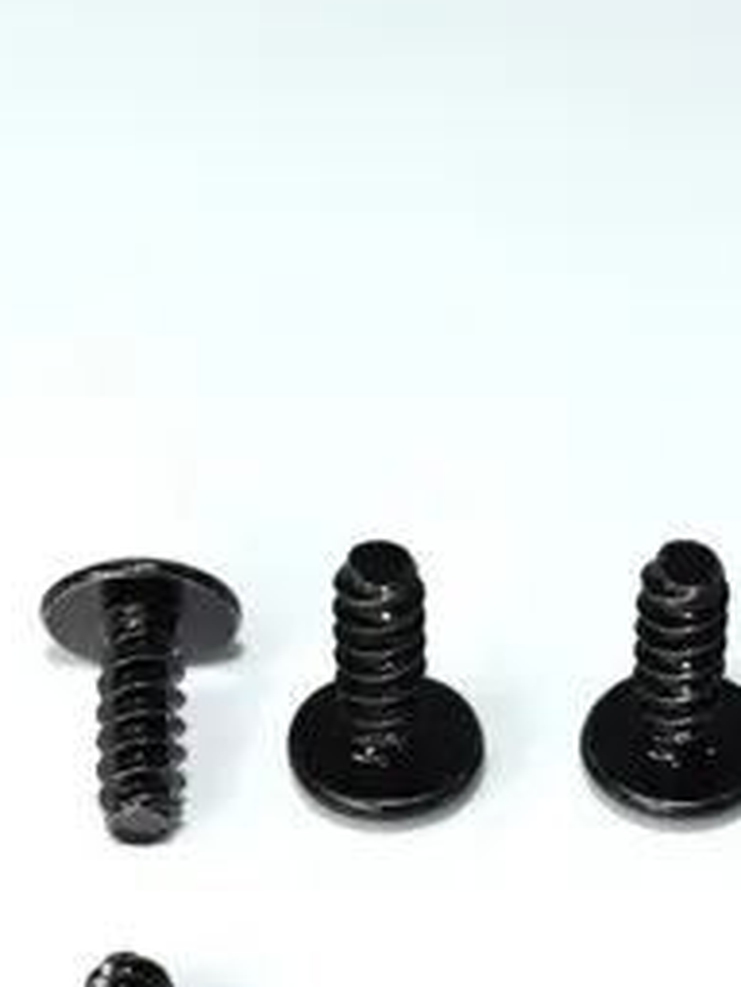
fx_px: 4624
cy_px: 748
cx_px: 567
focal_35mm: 162
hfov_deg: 9.1
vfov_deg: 12.2
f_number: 10
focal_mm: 36
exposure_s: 1/60
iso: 100
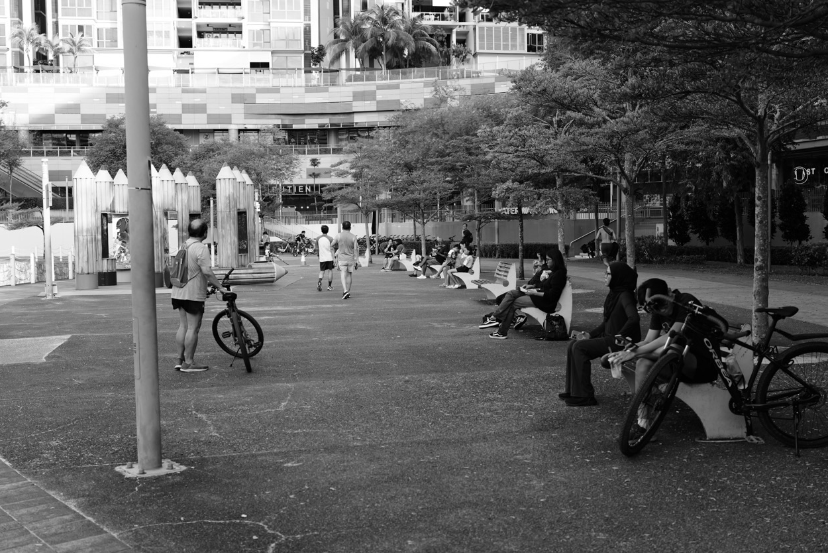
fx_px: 1012
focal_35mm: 44
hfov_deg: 44.5
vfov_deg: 30.5
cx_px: 416
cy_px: 271
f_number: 4
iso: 100
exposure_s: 1/160
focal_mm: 43
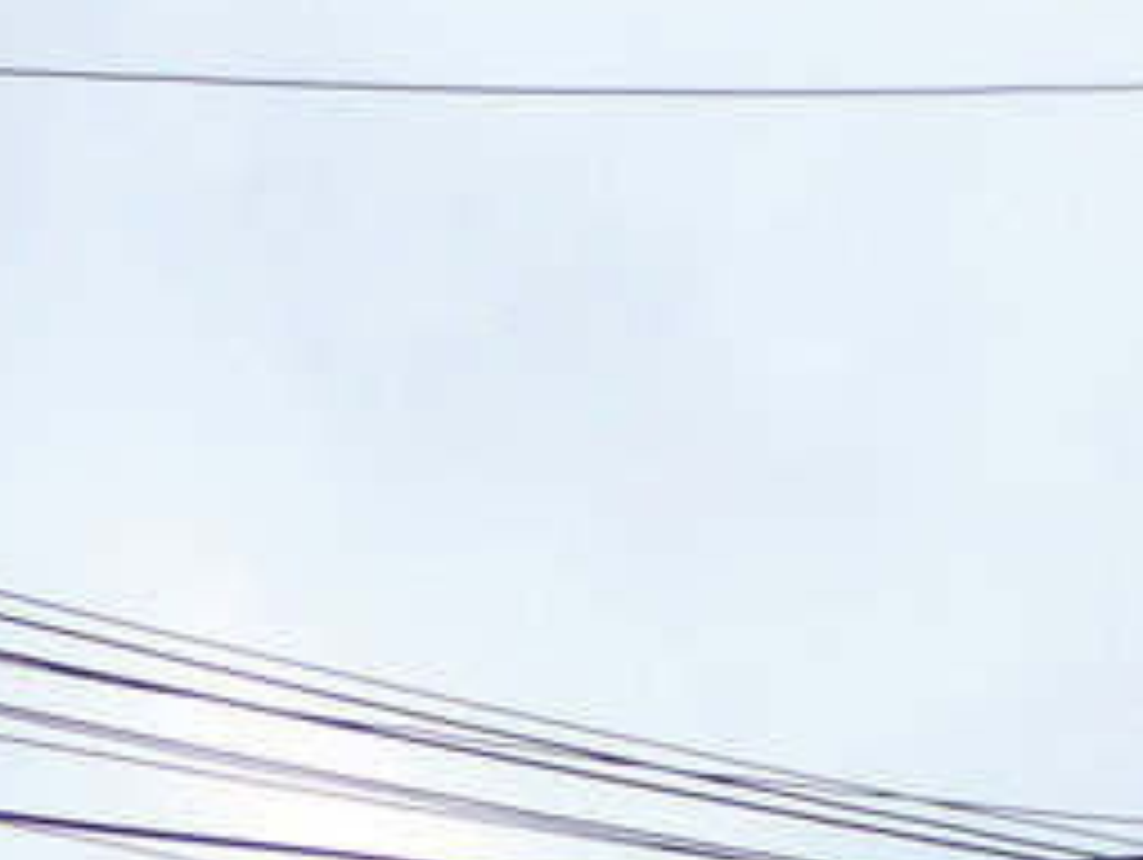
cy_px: 1896
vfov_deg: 7.6
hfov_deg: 10.1
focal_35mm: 184
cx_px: -958
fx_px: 6081
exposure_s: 1/320
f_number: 3.7
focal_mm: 6.7
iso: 200
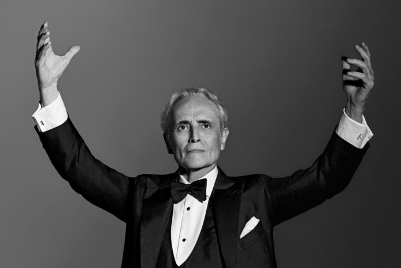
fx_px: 1949
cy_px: 134
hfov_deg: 11.7
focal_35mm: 175
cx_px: 200
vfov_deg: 7.8
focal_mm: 175
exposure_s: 1/200
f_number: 11
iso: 200
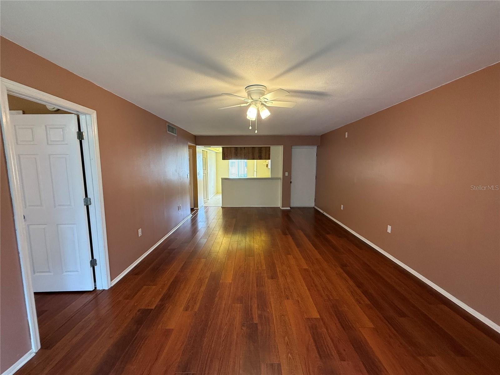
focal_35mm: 14
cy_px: 188
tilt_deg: -6.4
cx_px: 250
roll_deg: +0.0
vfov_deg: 85.7
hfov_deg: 102.1
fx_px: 202
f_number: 2.2
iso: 250
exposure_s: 1/60
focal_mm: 2.22
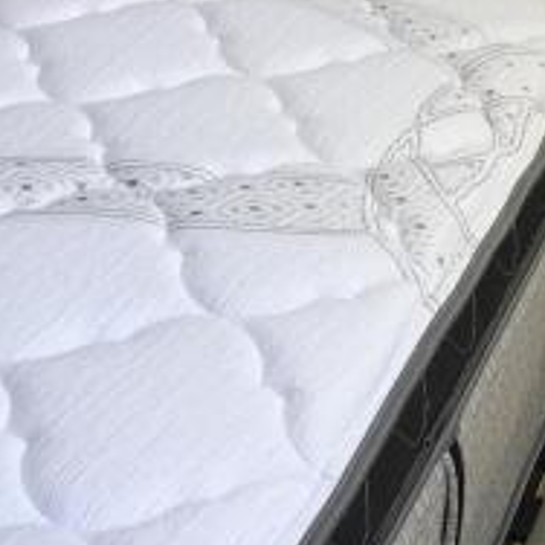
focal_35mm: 109
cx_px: -6
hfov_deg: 15.7
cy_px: -177
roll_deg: +0.2
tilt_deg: -13.9
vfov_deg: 15.2
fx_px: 1942
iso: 25
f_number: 2.2
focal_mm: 4.15
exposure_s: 1/195
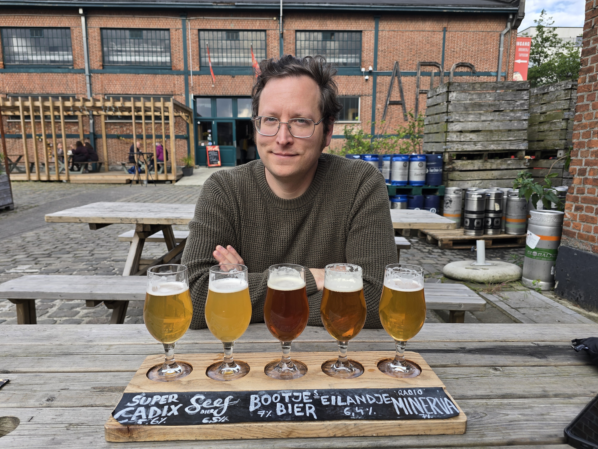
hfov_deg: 71.6
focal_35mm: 24
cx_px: 286
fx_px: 415
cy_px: 226
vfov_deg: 56.8
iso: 12
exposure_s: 1/180
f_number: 1.7
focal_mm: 6.3
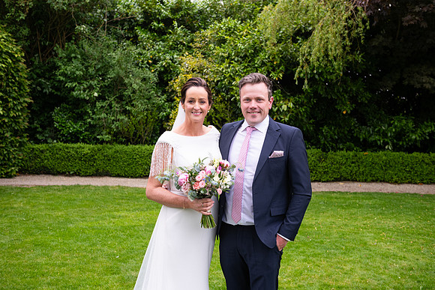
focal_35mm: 45
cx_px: 218
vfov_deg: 29.9
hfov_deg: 43.6
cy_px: 145
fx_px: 544
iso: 400
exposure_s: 1/200
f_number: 5
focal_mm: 45
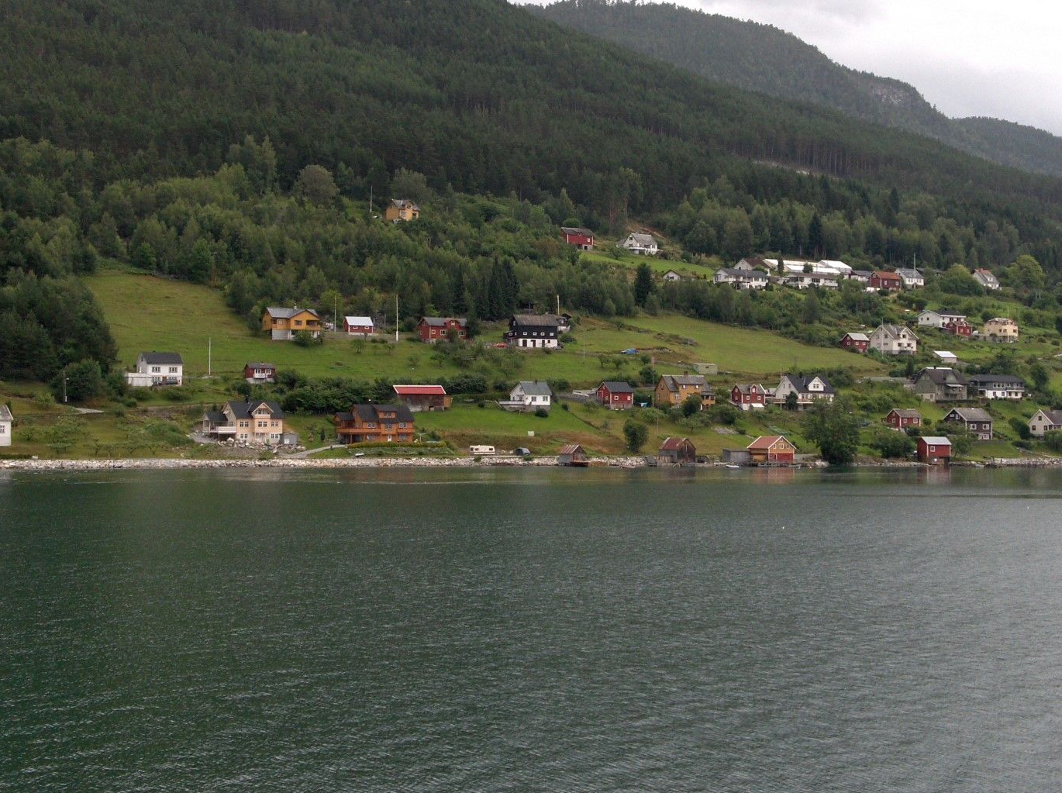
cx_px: 555
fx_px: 1746
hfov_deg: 33.8
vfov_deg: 25.6
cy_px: 382
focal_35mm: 57
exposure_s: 1/362
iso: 149
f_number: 3.4
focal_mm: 11.1
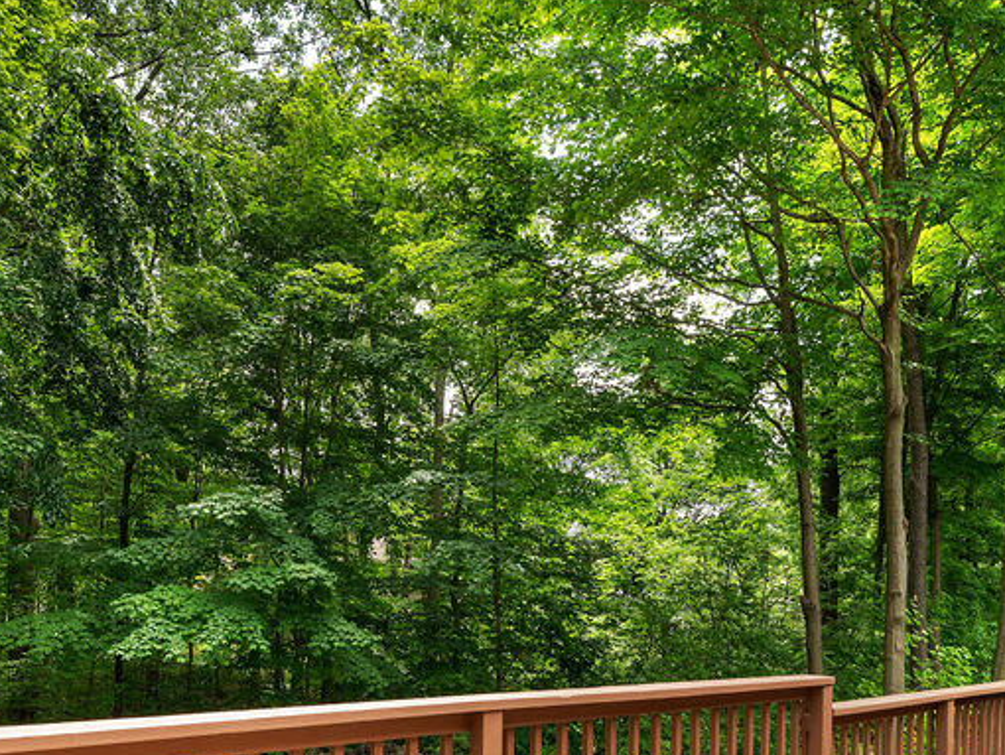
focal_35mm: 27
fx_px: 784
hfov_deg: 65.3
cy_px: 598
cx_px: 506
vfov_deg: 48.6
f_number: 10
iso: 250
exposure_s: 1/40
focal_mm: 14
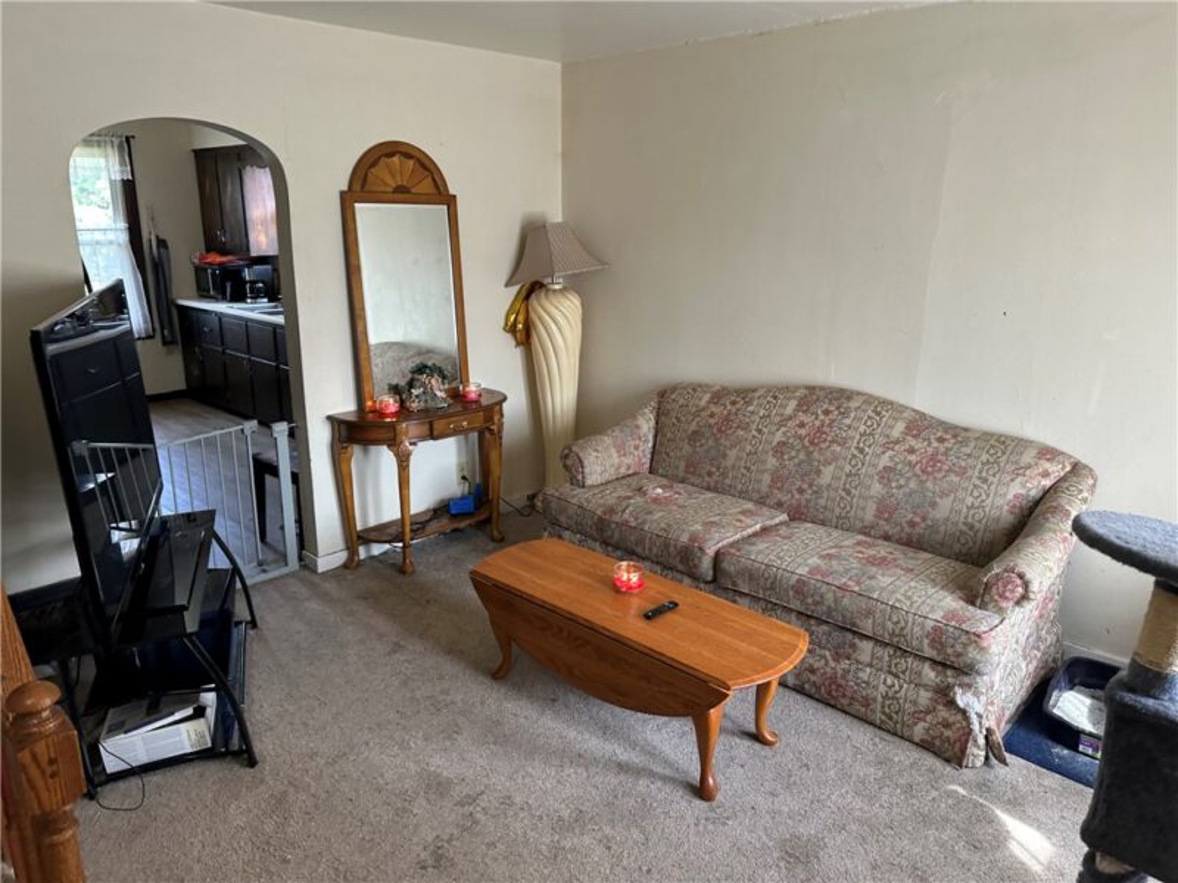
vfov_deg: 56.8
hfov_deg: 71.6
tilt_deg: -15.0
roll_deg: -0.1
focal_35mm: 24
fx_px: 817
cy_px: 442
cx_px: 589
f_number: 1.78
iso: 125
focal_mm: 6.86
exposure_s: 1/60
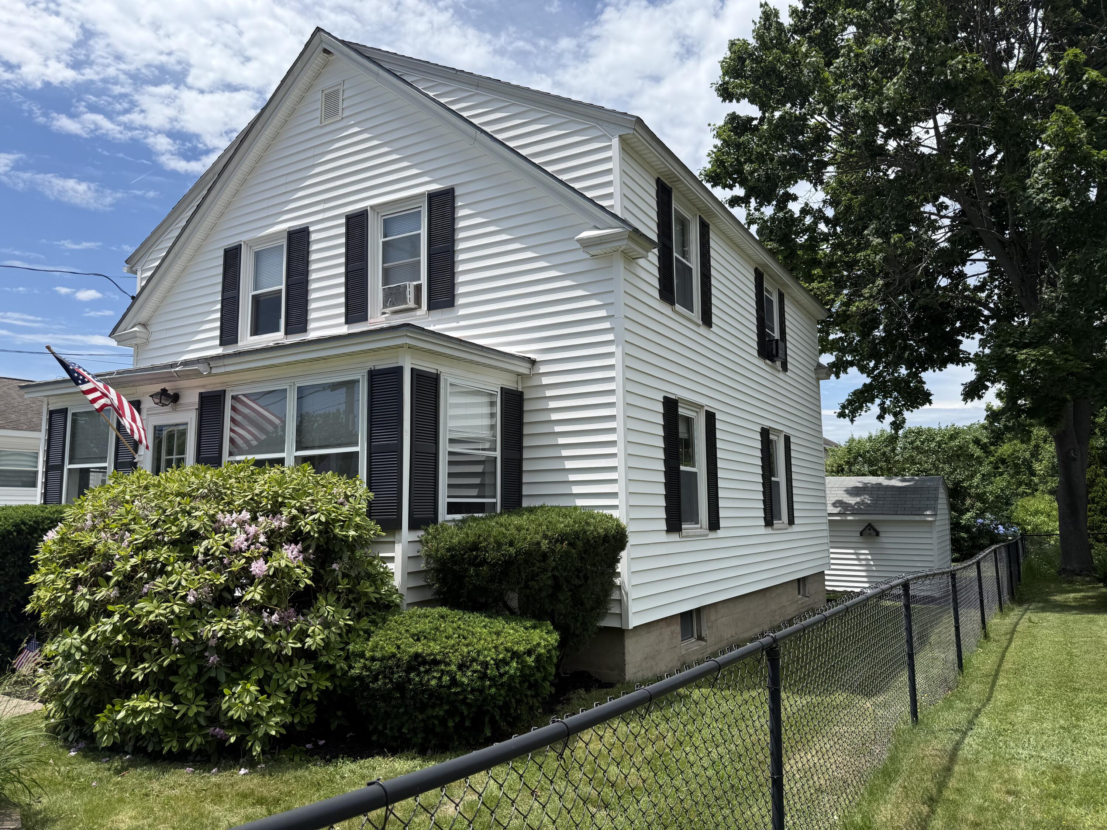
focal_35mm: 24
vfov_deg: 56.8
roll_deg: +0.4
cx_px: 554
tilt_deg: +8.2
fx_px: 768
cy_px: 415
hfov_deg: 71.6
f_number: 1.78
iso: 80
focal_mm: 6.76
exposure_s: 1/4405
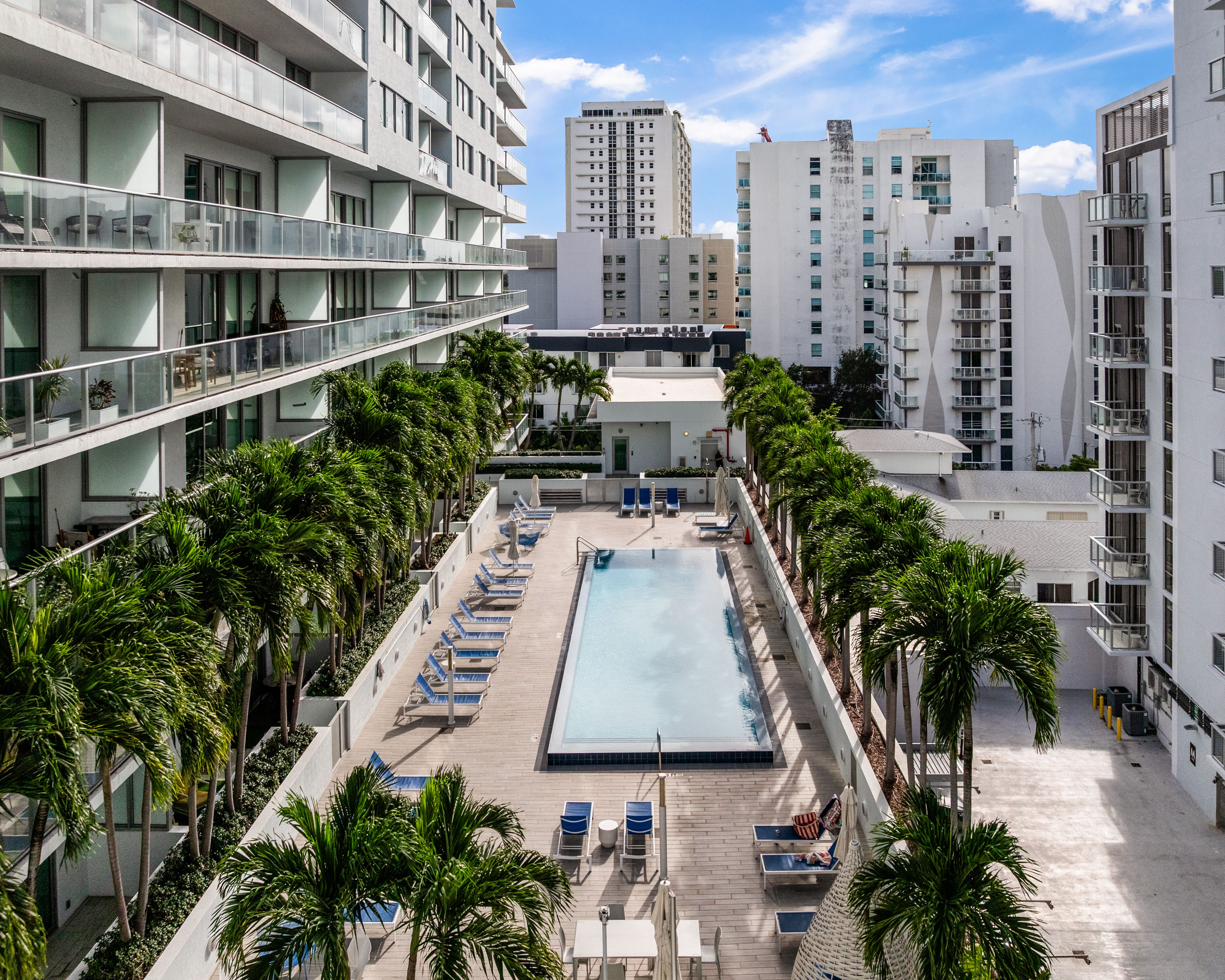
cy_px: 488
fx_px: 943
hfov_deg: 66.0
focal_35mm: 26
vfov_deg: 54.9
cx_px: 649
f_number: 2.8
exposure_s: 1/800
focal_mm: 12.29
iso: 270
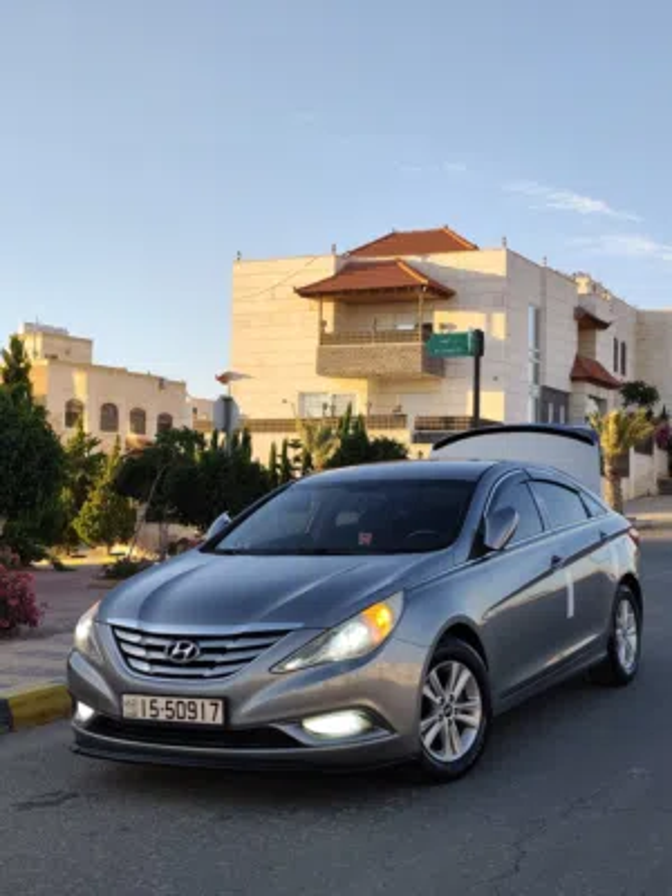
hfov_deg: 29.1
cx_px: 336
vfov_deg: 38.2
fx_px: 1294
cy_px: 448
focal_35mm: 50
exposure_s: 1/188
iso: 50
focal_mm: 6.04
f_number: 1.7
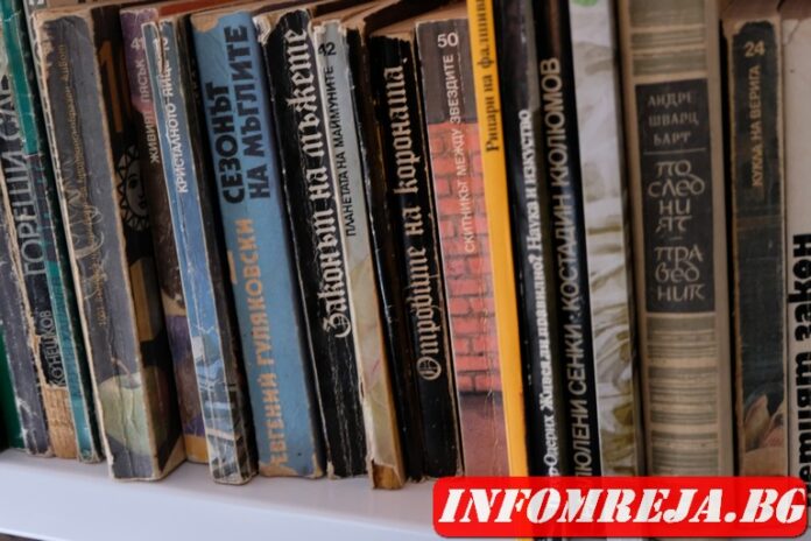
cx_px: 406
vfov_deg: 30.5
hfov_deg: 44.5
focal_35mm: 44
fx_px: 991
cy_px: 270
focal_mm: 29.5
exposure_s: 1/12
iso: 3200
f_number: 4.7
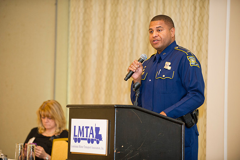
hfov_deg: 13.3
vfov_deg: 8.8
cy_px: 80
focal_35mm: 155
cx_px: 120
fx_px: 1033
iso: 1600
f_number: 2.8
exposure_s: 1/60
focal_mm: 155
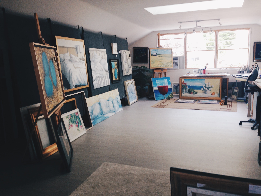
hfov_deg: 55.4
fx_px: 249
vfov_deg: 42.9
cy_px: 98
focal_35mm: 33
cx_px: 130
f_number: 2.4
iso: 50
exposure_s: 1/60
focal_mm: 4.12
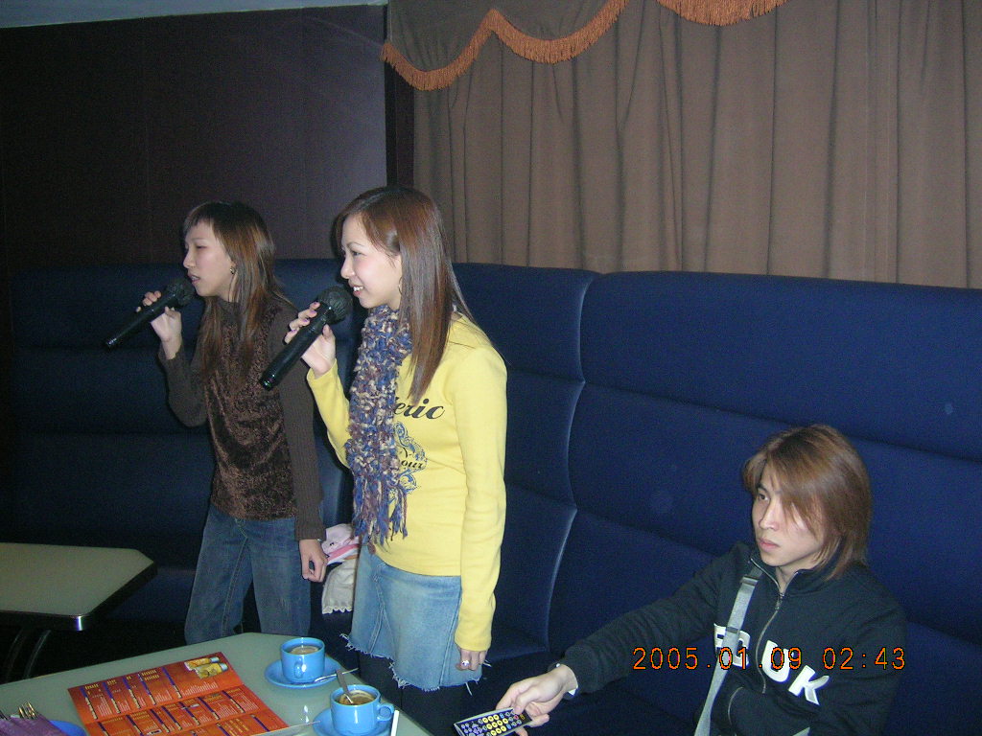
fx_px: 993
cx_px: 491
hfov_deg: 52.6
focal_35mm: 35
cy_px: 368
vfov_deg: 40.7
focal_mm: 5.4
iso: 200
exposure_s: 1/60.1
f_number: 2.8
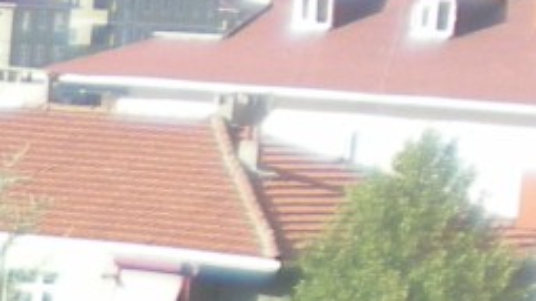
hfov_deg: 7.4
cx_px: -988
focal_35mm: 260
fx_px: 3693
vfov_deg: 4.4
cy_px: 1017
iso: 50
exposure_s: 1/188
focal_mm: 6.3
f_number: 3.1
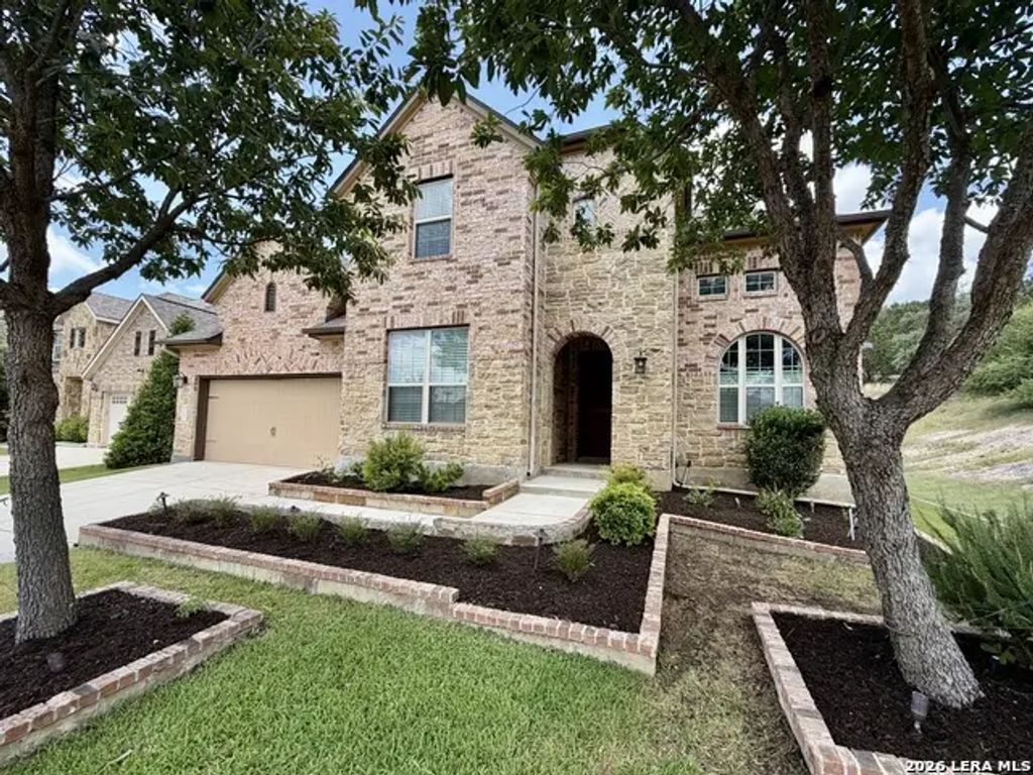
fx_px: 418
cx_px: 516
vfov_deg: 85.7
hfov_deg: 102.1
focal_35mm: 14
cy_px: 388
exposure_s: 1/502
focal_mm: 2.22
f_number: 2.2
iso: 50
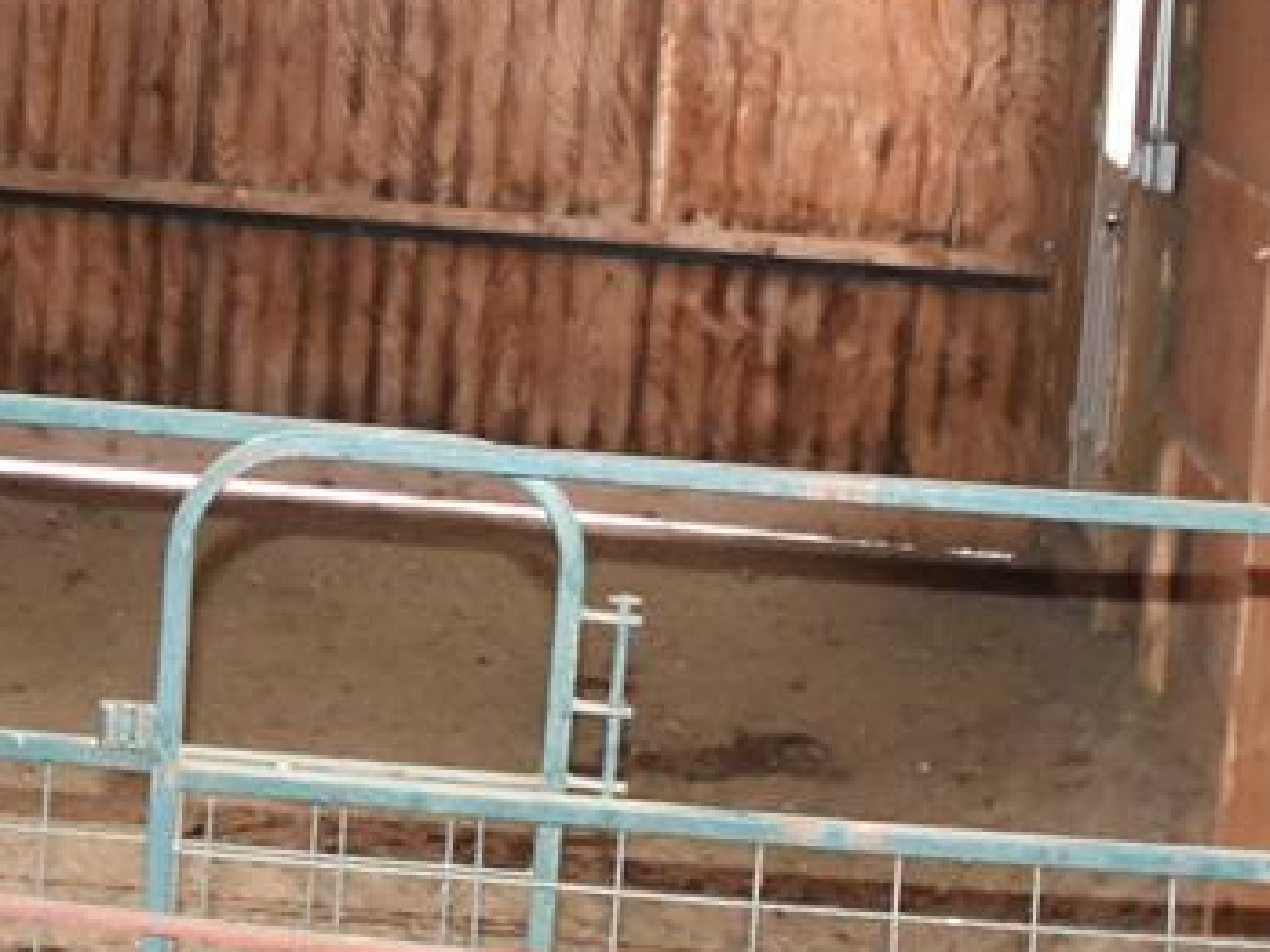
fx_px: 3742
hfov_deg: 19.2
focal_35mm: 102
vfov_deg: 14.2
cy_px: -33
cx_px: 369
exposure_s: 1/60
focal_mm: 24
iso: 3600
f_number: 4.5
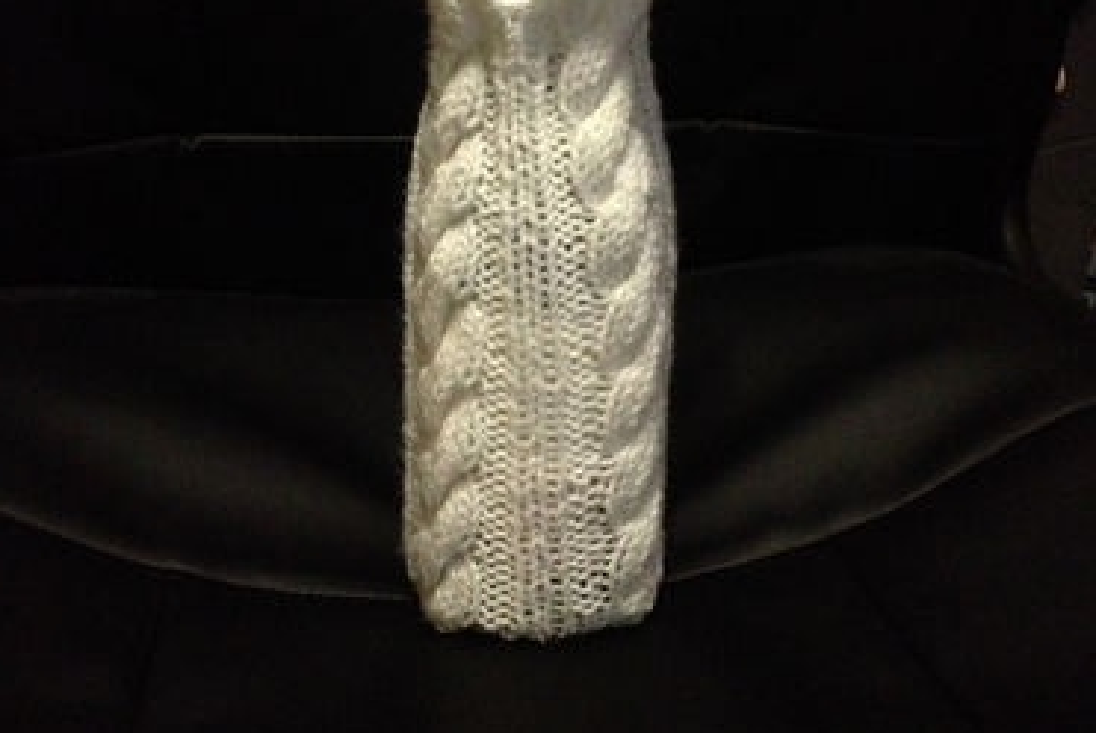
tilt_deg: -21.8
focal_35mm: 49
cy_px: 257
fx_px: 1493
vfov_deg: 27.4
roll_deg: -1.0
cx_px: 545
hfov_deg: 40.3
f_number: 2.4
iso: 800
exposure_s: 1/15
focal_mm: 4.28
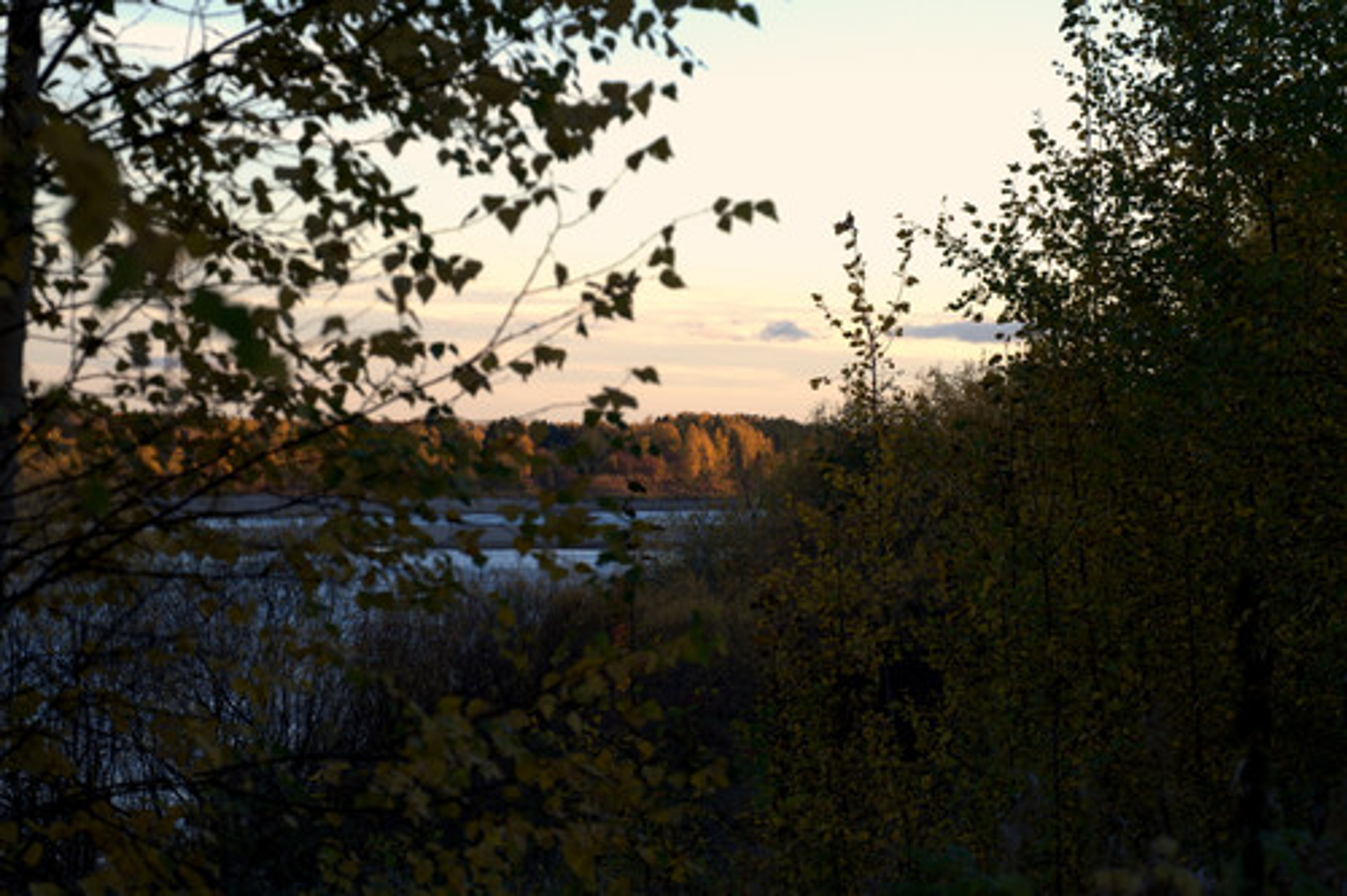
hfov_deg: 13.0
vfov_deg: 8.7
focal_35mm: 158
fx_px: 5891
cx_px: 674
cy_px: 448
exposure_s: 1/125
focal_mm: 105
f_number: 8
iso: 640
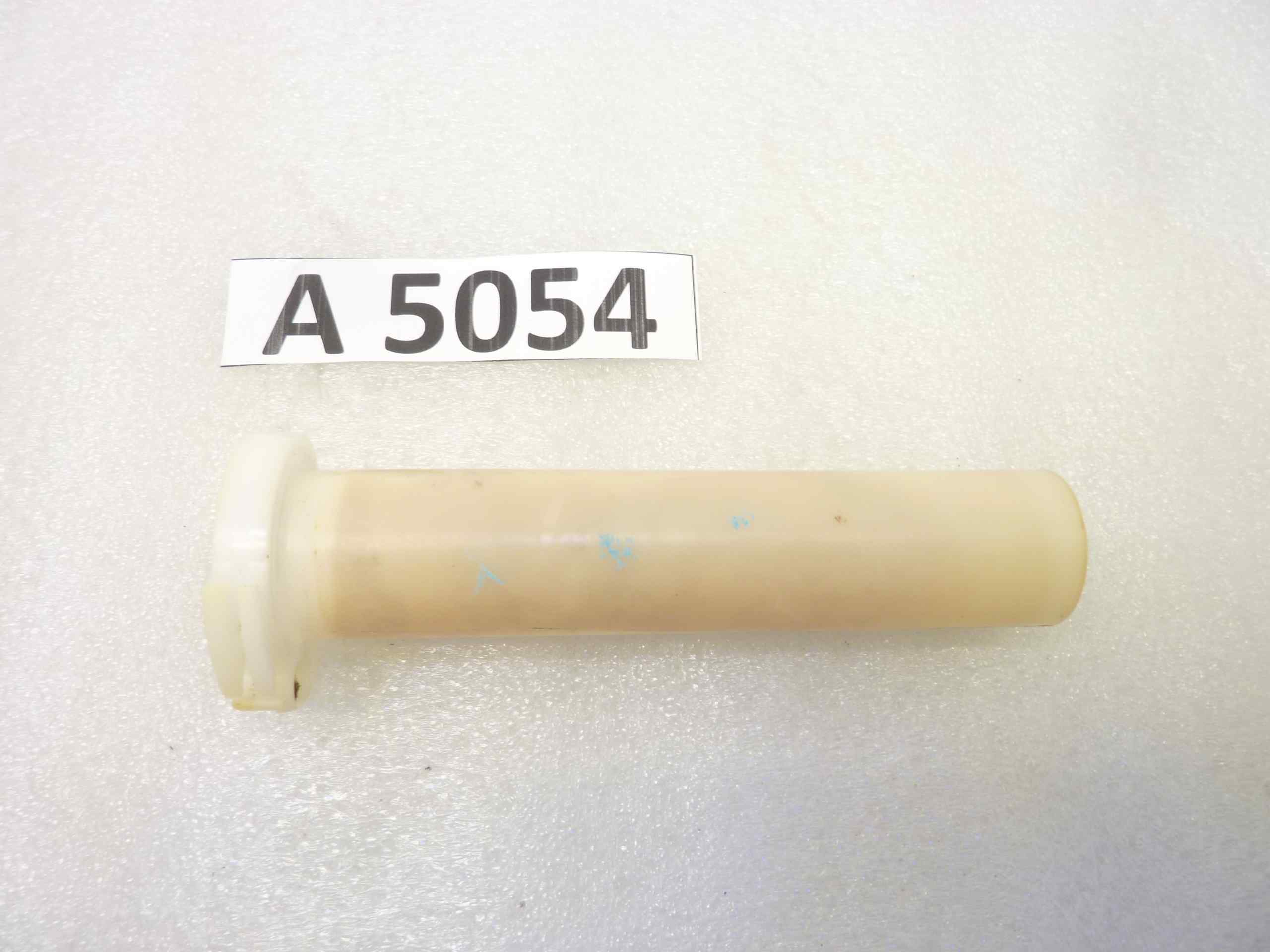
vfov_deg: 54.9
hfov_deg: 69.4
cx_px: 635
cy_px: 476
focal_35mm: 25
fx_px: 917
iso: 80
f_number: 3.3
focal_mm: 4.1
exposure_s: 1/15
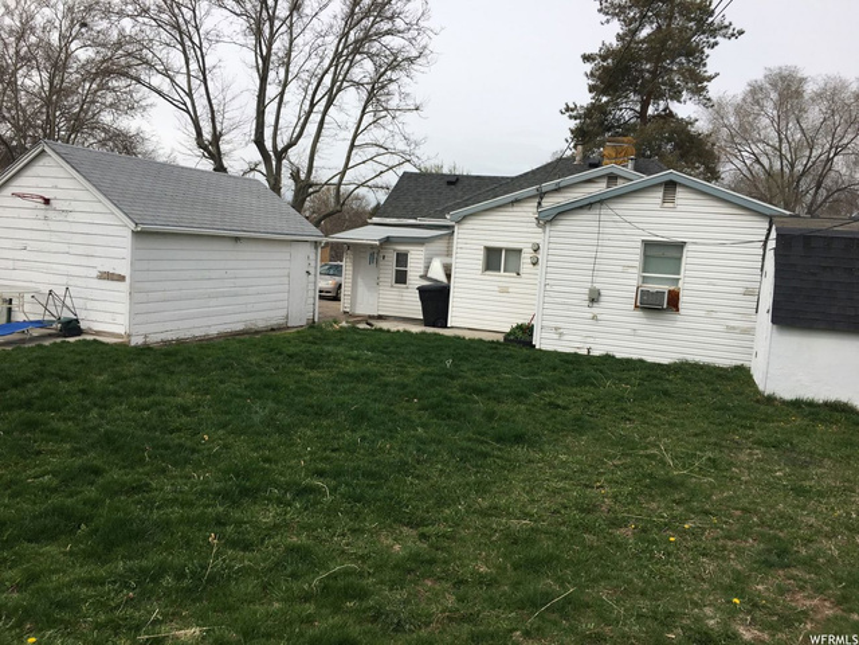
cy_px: 322
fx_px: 720
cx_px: 430
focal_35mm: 29
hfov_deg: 61.7
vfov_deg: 48.2
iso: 25
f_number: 2.2
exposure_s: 1/1876
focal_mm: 4.15
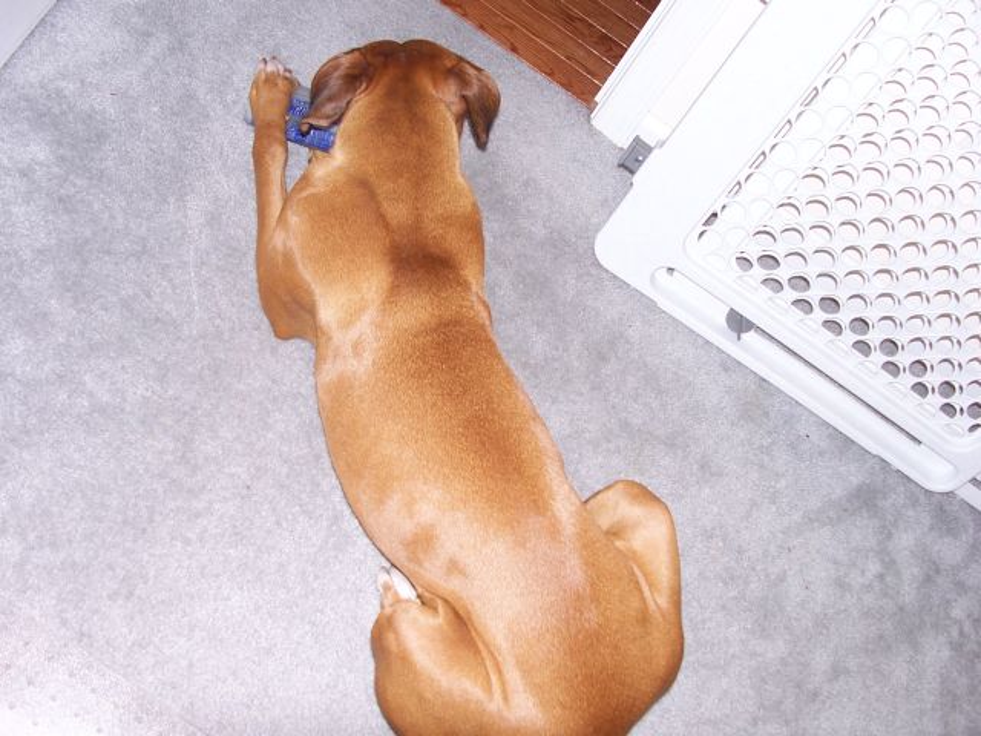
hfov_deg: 52.6
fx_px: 992
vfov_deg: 40.7
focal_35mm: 35
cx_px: 490
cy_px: 368
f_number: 2.8
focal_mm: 6
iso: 80
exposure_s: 1/60
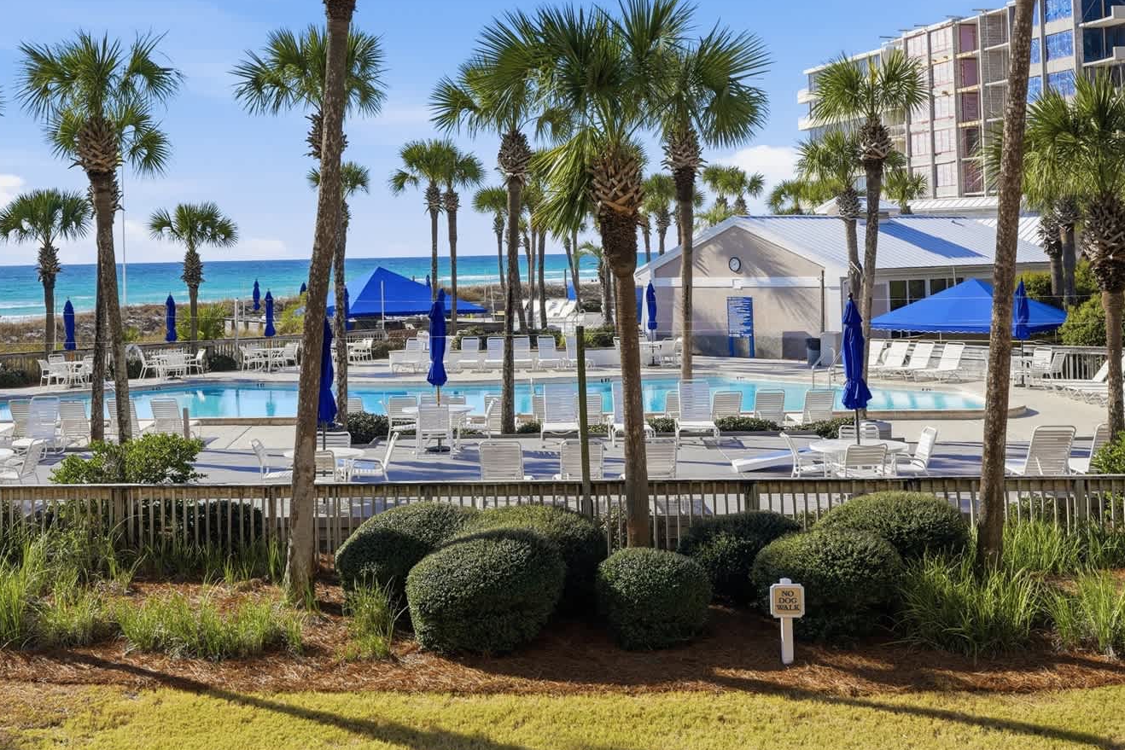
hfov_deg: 43.5
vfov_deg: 29.9
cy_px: 277
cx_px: 423
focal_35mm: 45
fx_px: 1399
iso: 100
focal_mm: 29.5
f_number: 8
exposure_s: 1/4000
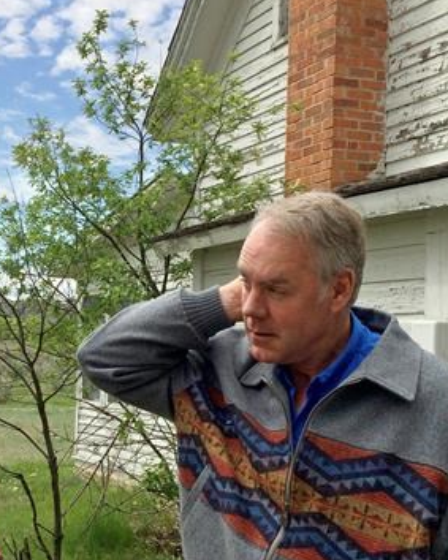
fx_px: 862
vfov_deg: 35.7
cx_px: 89
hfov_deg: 28.5
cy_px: 370
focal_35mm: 52
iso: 32
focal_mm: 4.15
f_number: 2.2
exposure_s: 1/2160
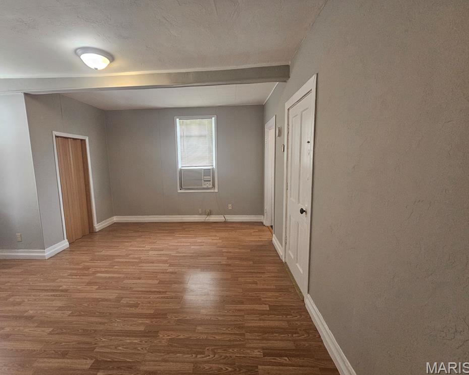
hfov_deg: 100.5
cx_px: 218
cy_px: 184
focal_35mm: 14
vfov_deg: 88.0
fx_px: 194
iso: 400
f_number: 2.2
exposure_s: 1/60
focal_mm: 2.2
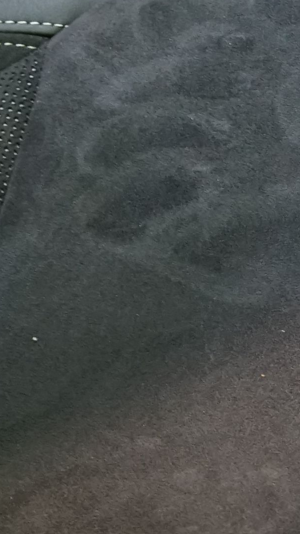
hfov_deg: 6.7
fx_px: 2560
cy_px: -53
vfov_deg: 11.7
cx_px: 101
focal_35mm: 181
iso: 2000
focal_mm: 31
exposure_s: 1/20
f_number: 5
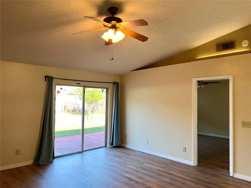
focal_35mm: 26
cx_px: 126
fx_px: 189
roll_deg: -0.6
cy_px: 94
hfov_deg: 67.3
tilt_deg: +1.3
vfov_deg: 53.1
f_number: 1.5
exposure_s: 1/120
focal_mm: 5.7
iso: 40
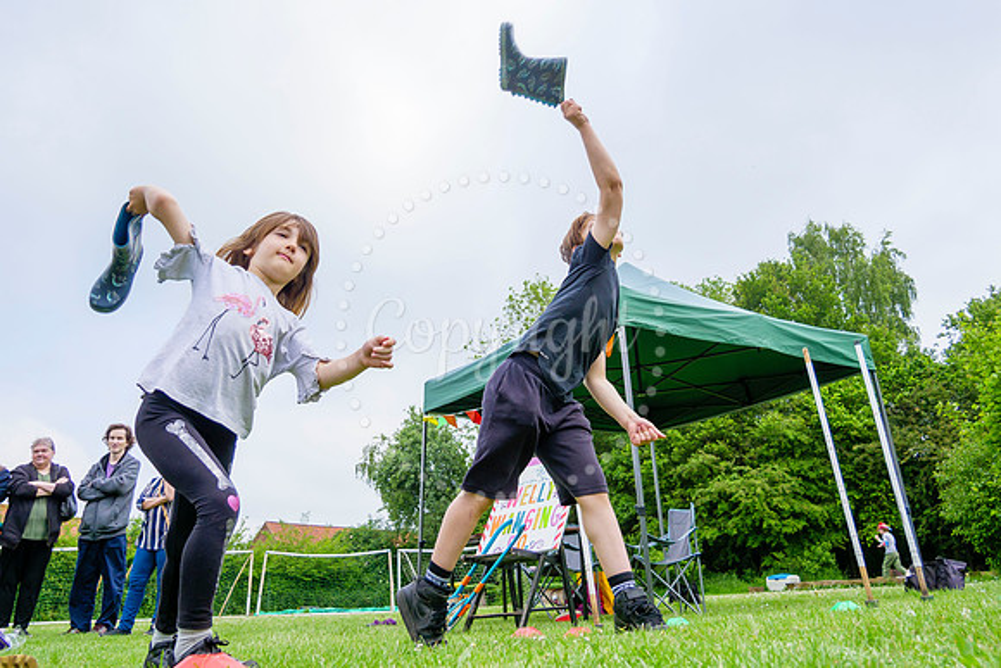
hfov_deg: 67.6
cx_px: 522
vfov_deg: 48.0
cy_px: 292
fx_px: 748
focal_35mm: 27
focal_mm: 12
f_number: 3.5
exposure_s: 1/1000
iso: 200
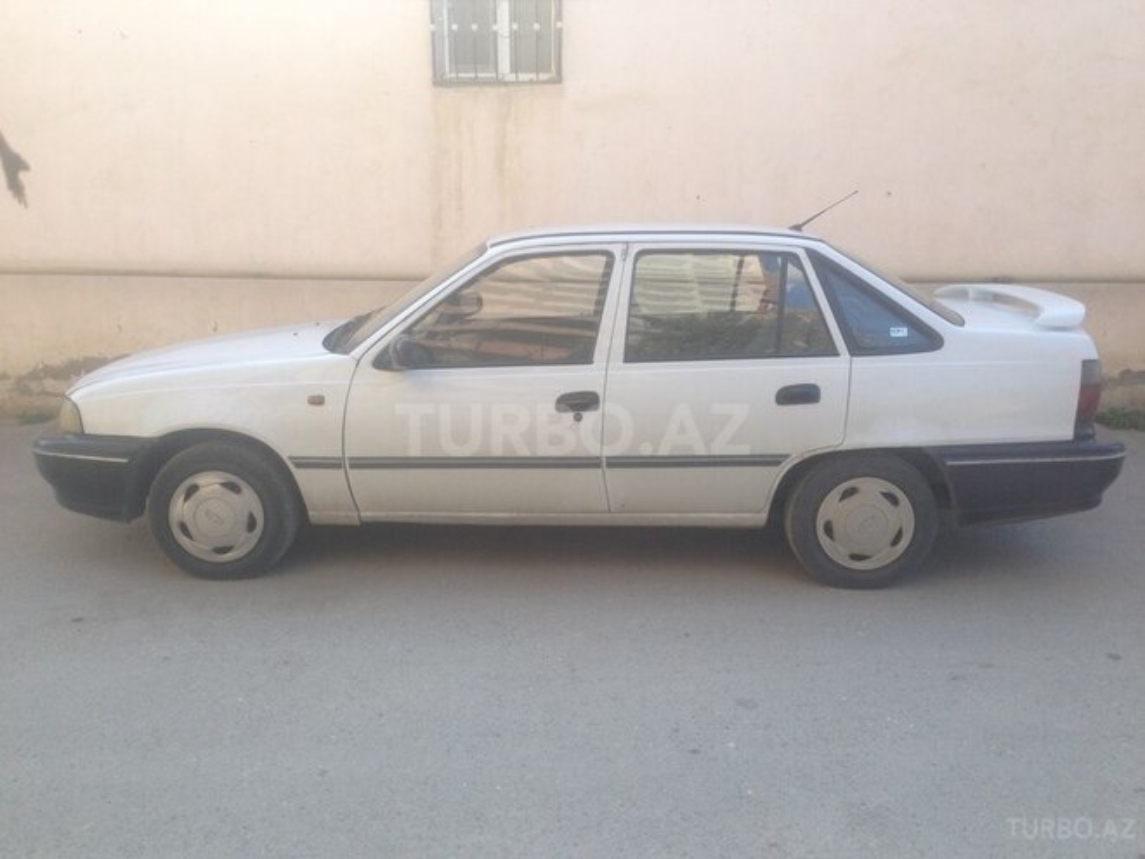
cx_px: 572
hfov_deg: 55.4
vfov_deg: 42.9
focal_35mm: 33
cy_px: 430
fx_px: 1092
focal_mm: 4.12
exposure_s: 1/262
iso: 50
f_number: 2.4
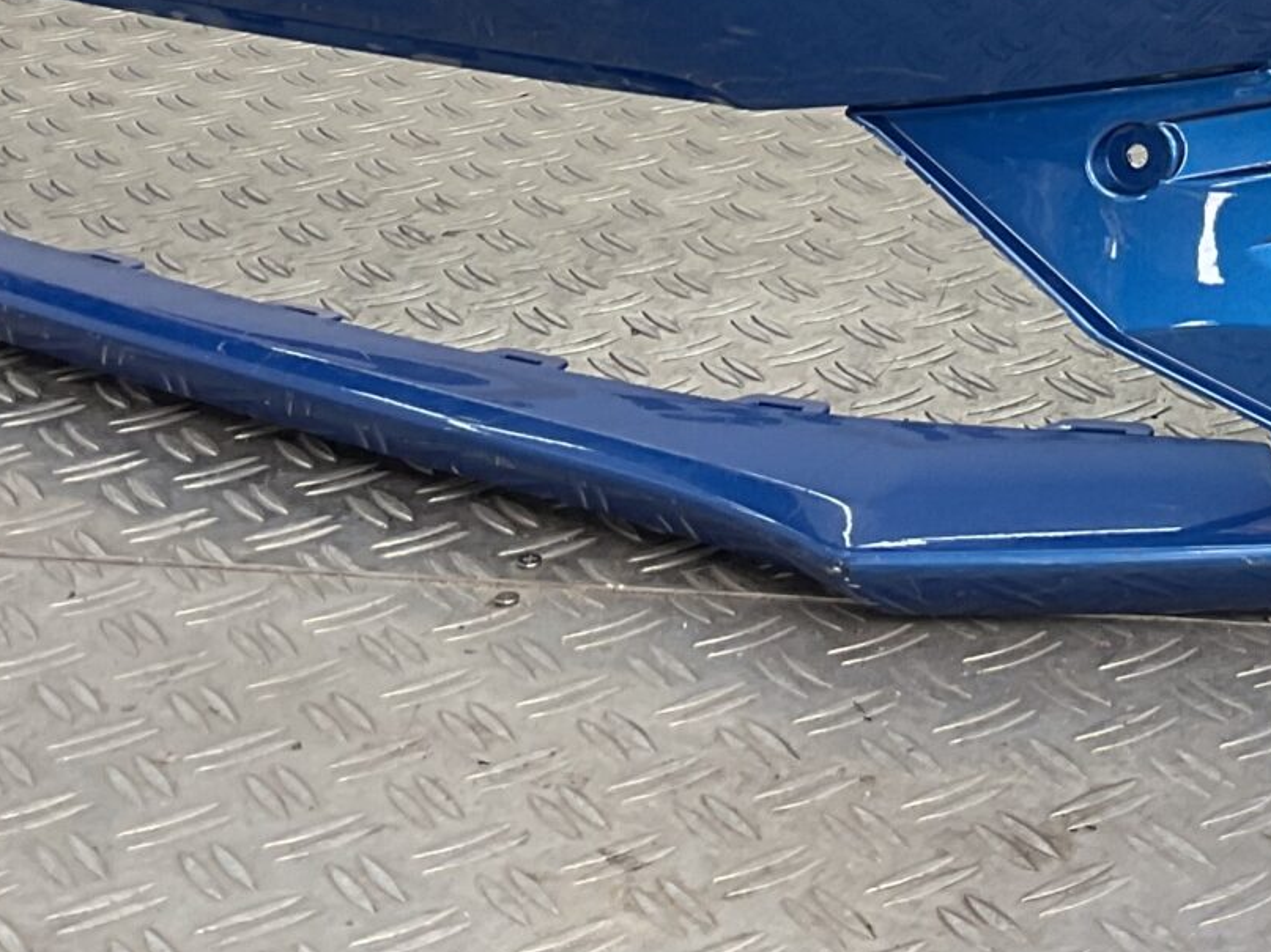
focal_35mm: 92
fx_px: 3377
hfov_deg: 20.9
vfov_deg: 15.0
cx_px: 1140
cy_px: -425
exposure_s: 1/120
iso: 16
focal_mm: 3
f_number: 1.8
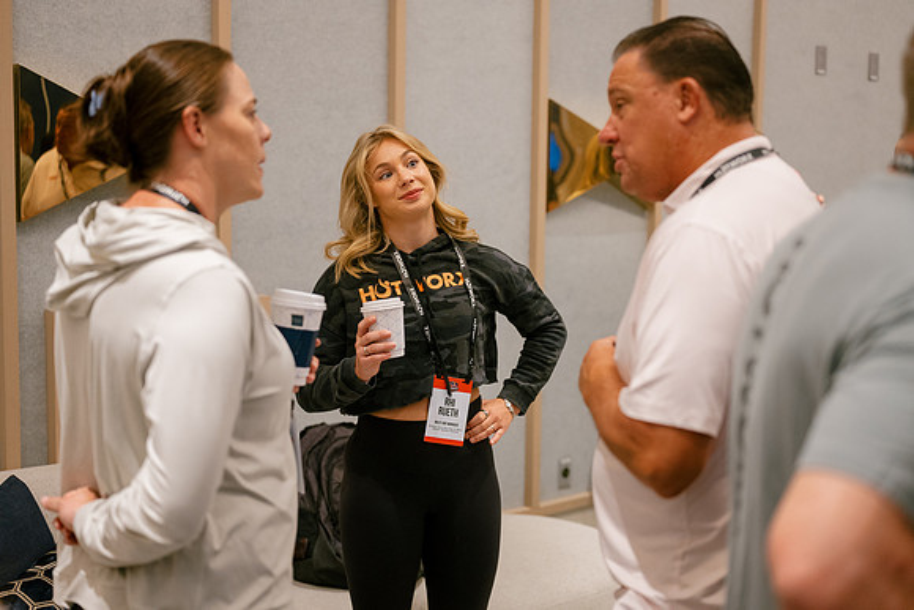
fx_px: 1270
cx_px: 457
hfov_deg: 39.6
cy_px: 305
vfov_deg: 27.0
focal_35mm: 50
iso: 1600
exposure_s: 1/125
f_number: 2.2
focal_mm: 50
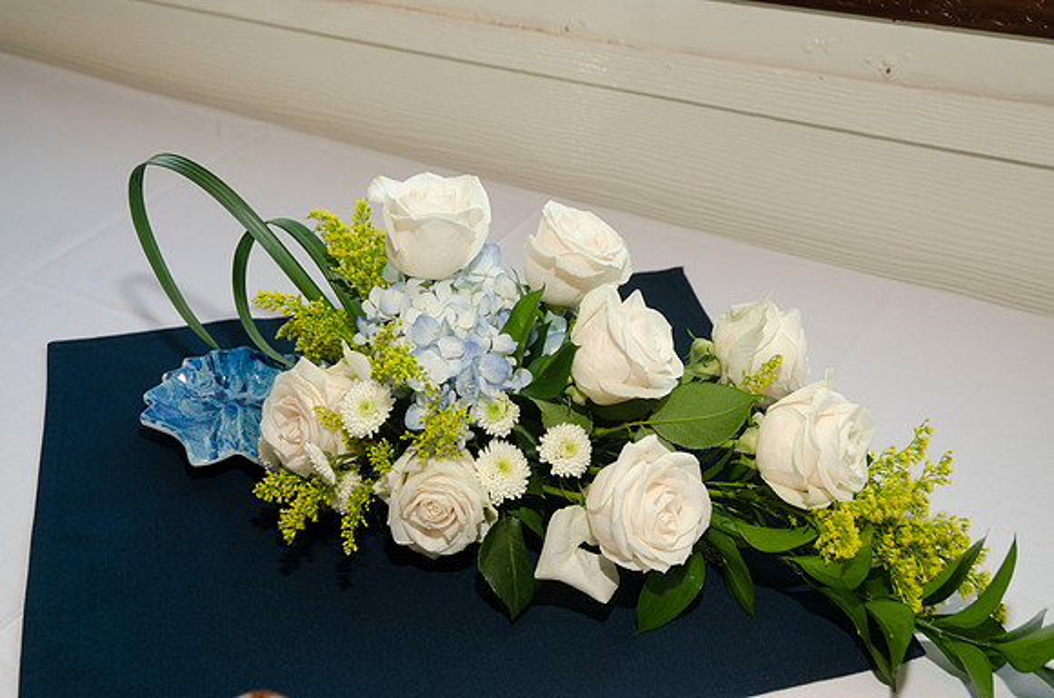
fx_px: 1665
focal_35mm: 57
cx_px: 527
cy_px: 349
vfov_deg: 23.7
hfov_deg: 35.1
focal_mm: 38
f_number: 5.6
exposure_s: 1/160
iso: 100
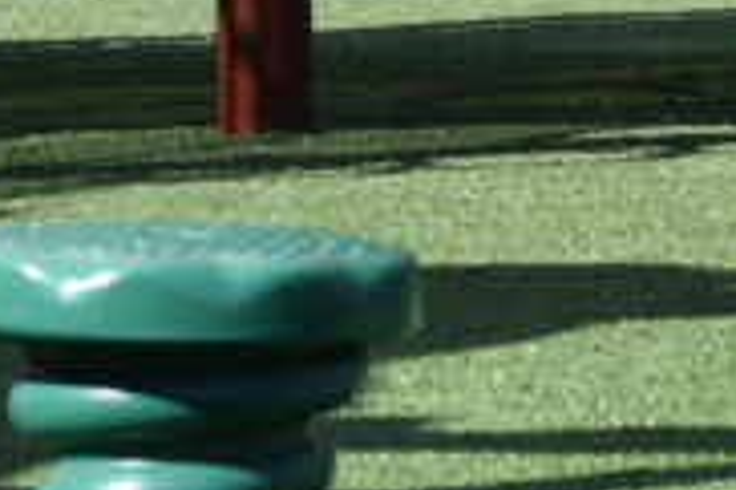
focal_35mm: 462
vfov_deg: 2.9
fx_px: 9437
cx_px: 1306
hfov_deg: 4.4
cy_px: -723
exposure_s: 1/1250
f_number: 5.6
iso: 400
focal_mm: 55
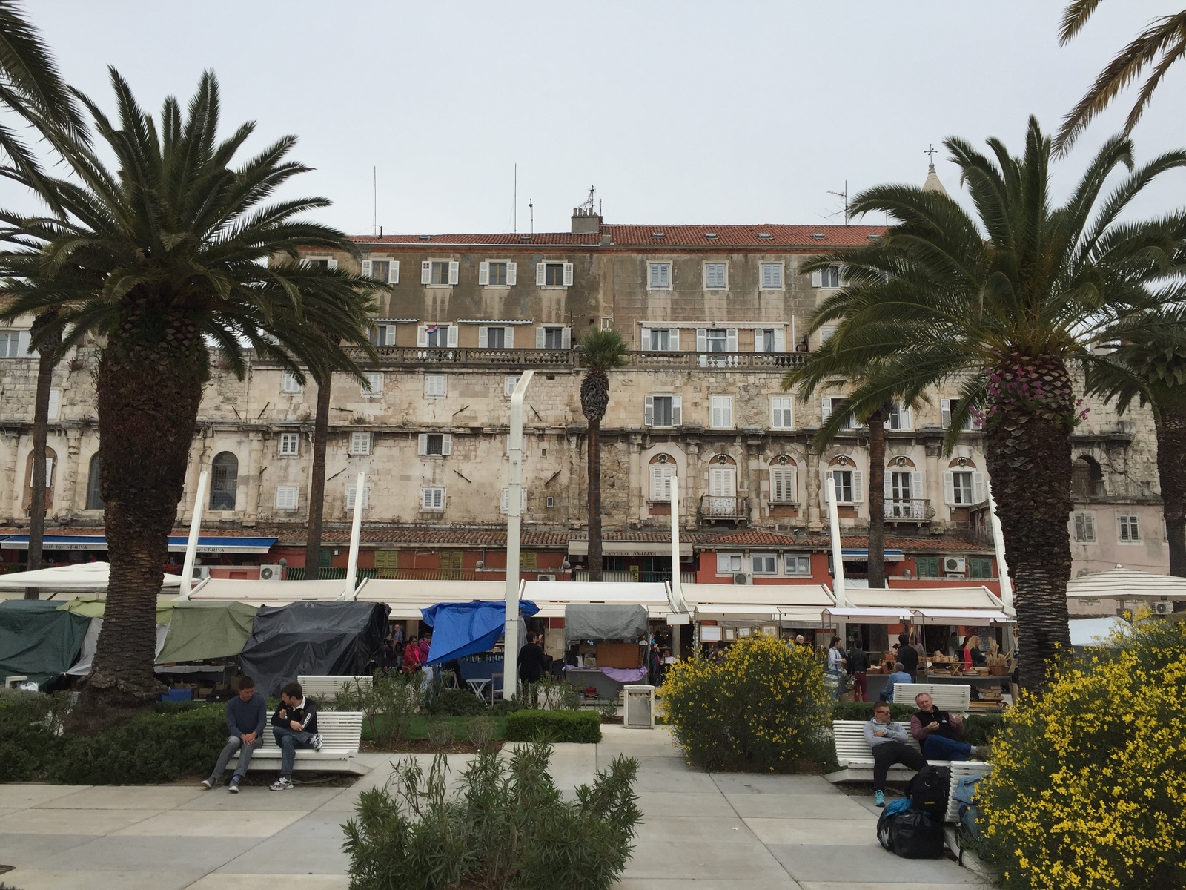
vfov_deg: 48.2
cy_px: 445
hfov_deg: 61.7
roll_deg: -0.7
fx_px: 994
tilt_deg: +10.6
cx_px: 593
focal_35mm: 29
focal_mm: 4.15
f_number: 2.2
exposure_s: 1/3300
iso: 32
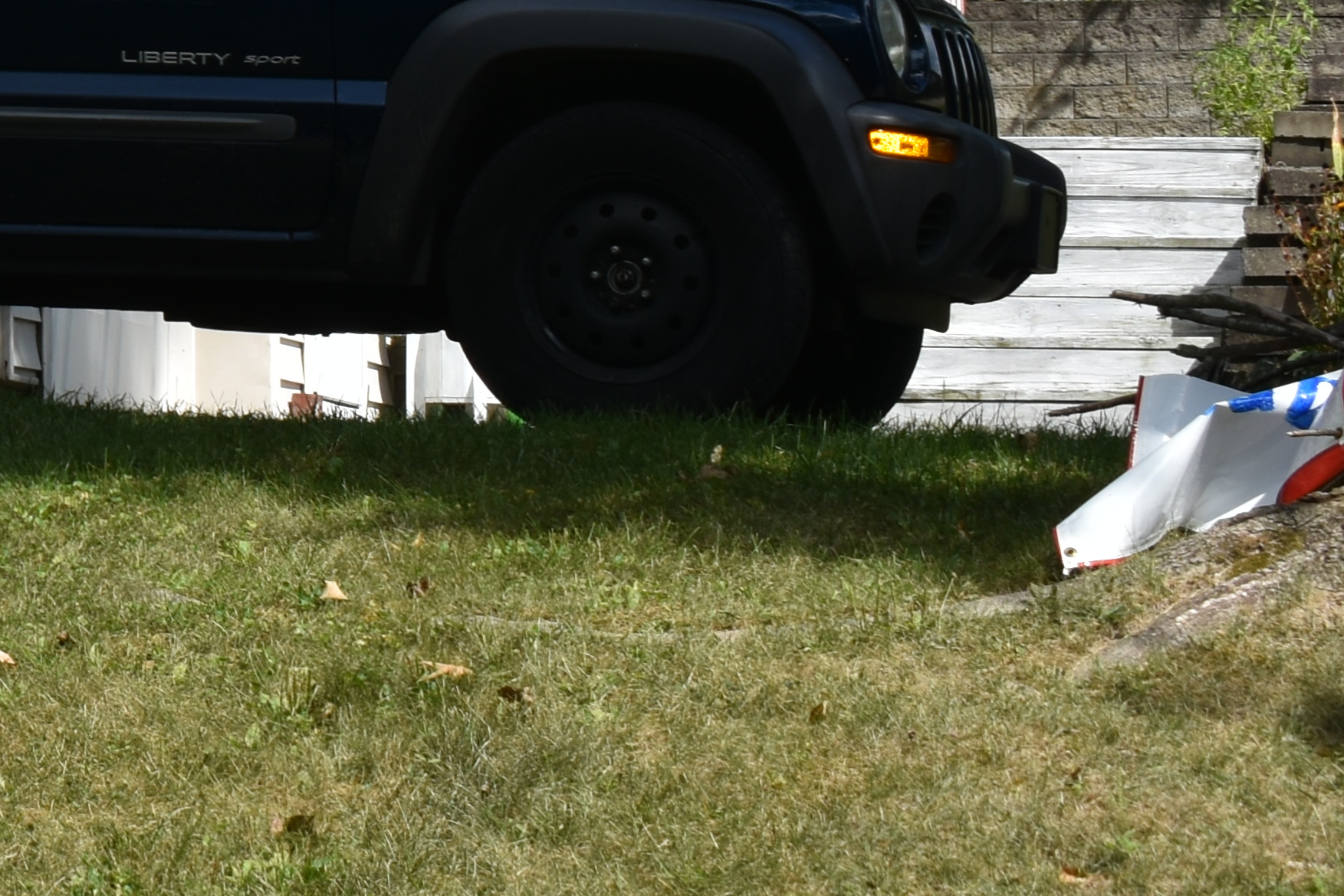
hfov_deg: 12.4
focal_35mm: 154
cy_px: -373
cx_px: -932
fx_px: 5749
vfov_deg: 8.7
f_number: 11
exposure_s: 1/200
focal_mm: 30
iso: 100
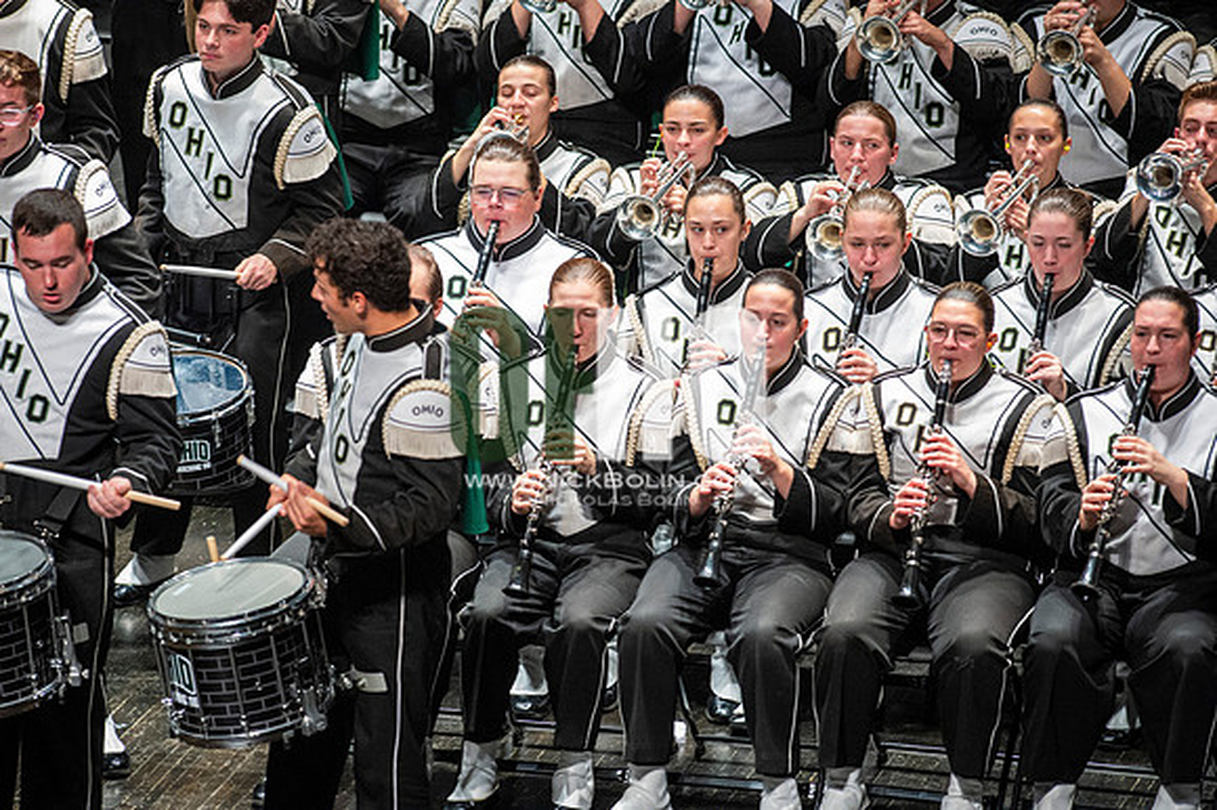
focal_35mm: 300
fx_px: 10135
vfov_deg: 4.6
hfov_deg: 6.9
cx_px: 608
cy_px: 405
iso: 5000
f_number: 5.6
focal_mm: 300
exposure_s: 1/400
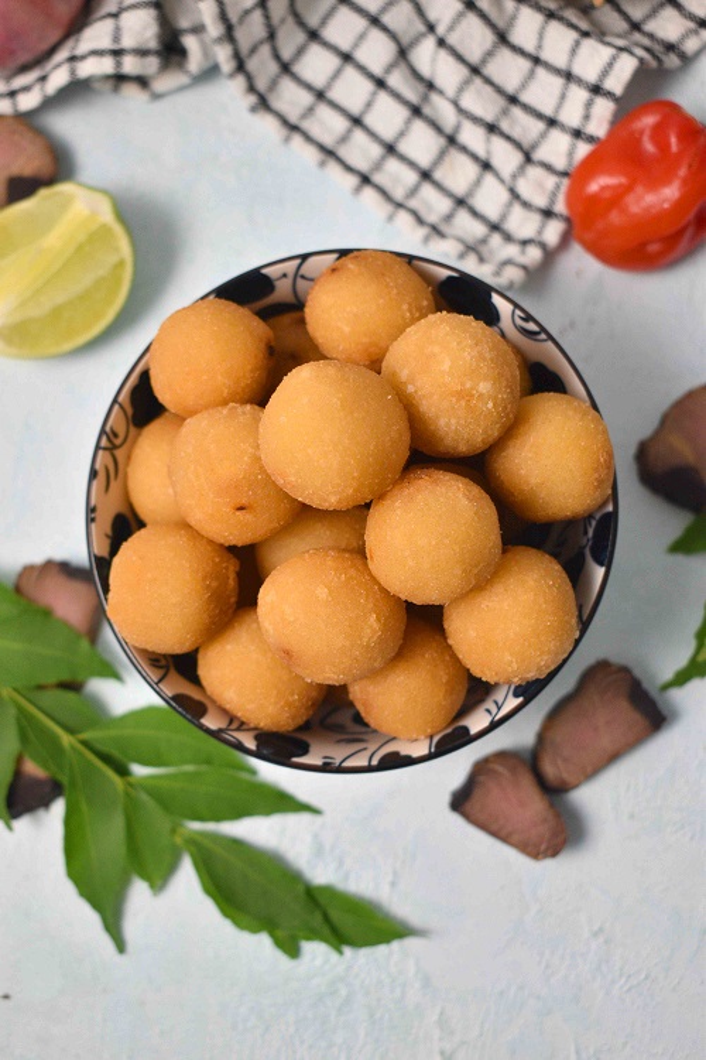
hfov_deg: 23.8
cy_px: 530
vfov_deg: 35.1
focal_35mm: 57
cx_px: 353
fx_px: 1677
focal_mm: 38
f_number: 4.8
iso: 560
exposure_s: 1/60
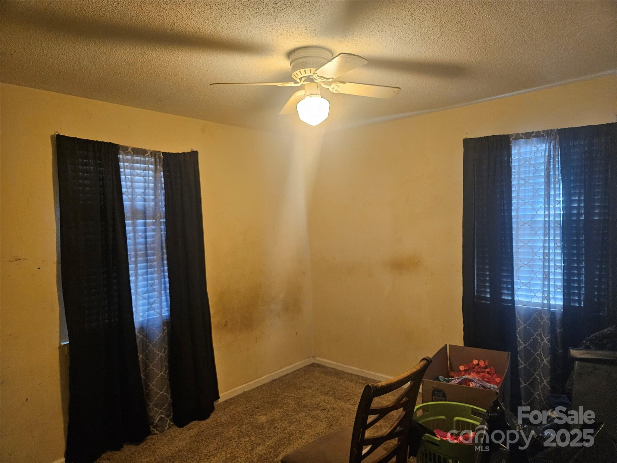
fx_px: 410
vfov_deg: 58.9
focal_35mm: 23
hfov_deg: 73.9
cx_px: 308
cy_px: 232
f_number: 1.8
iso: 500
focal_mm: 5.4
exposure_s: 1/60
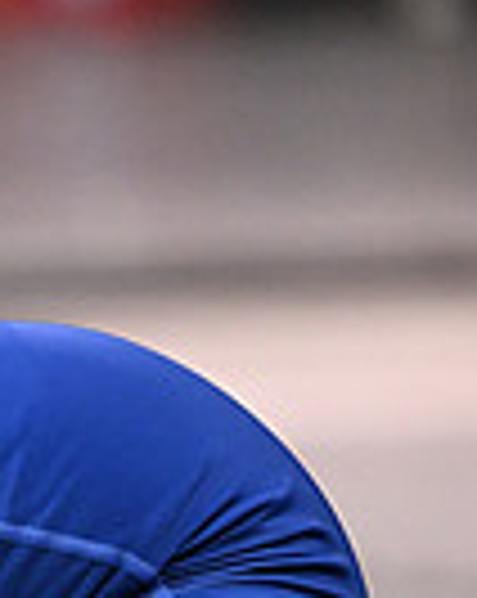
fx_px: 12682
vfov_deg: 2.7
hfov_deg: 2.1
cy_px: 731
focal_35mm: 717
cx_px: -806
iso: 4000
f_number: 3.2
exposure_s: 1/1000
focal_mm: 175
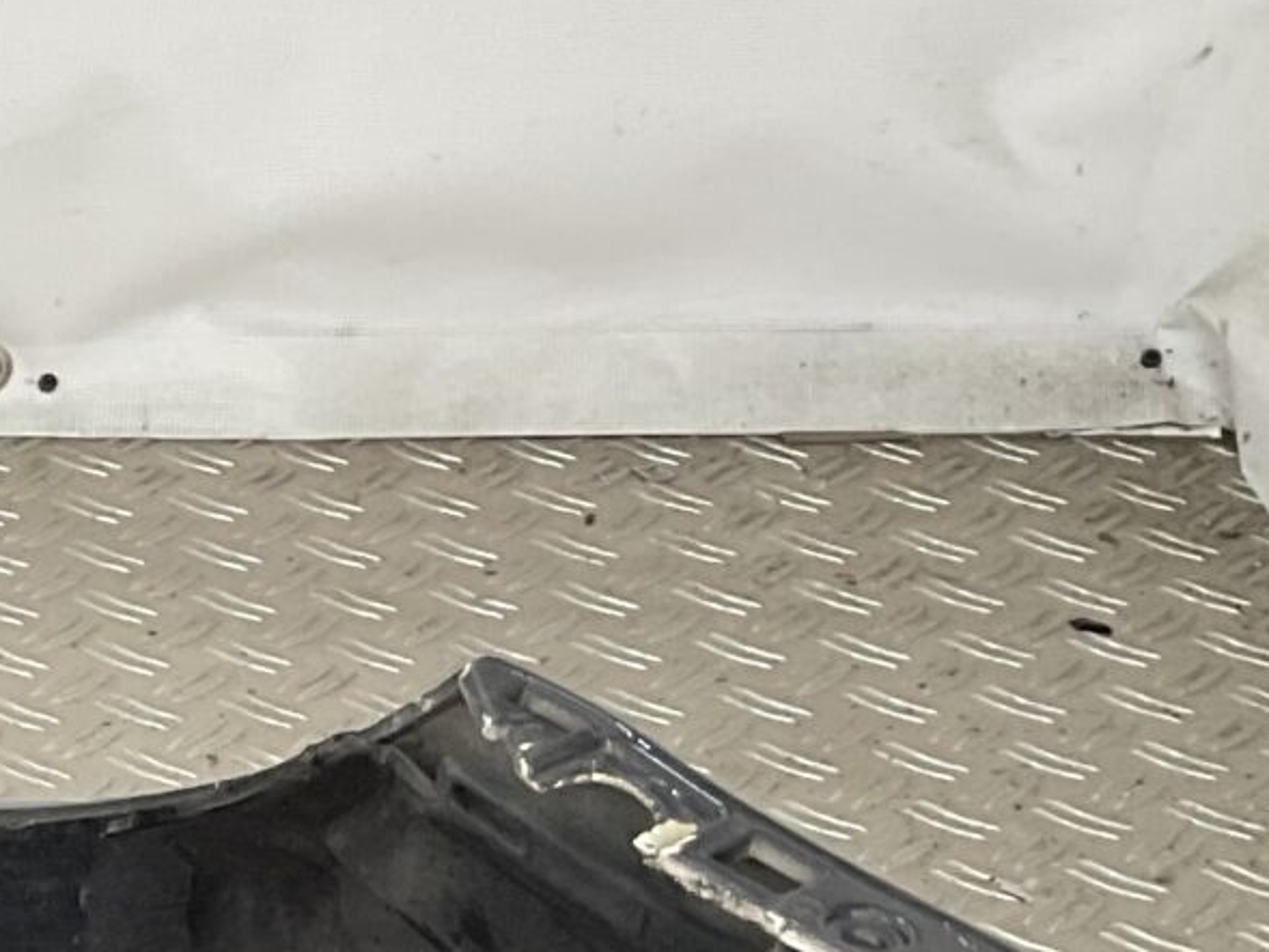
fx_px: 4620
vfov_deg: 11.2
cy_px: 1486
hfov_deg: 13.7
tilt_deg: -38.4
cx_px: -1148
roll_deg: +2.2
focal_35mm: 126
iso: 40
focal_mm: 3
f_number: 1.8
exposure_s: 1/120
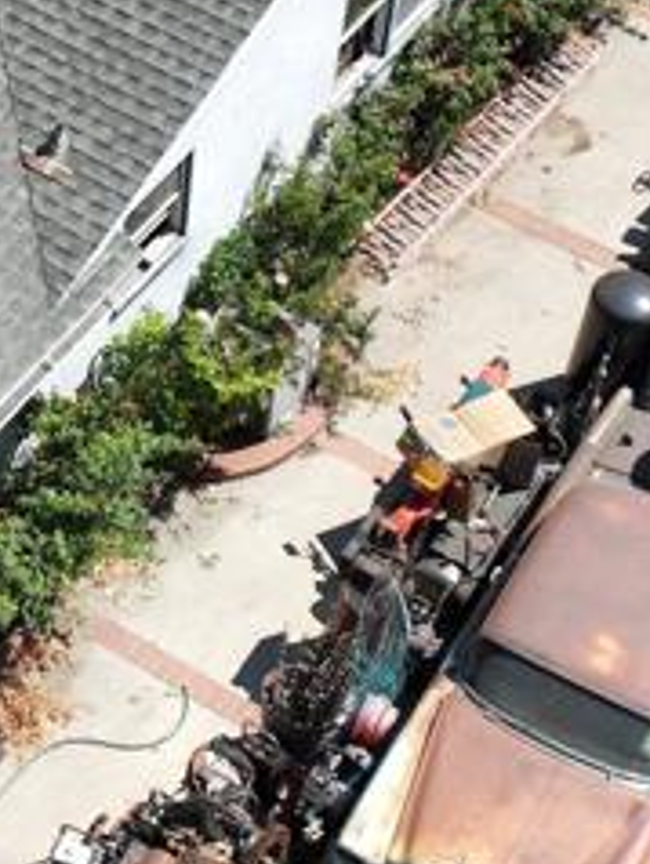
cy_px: 241
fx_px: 2574
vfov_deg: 19.0
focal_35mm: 103
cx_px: -185
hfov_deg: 13.9
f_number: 2.8
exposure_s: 1/1250
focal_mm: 12.29
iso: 110
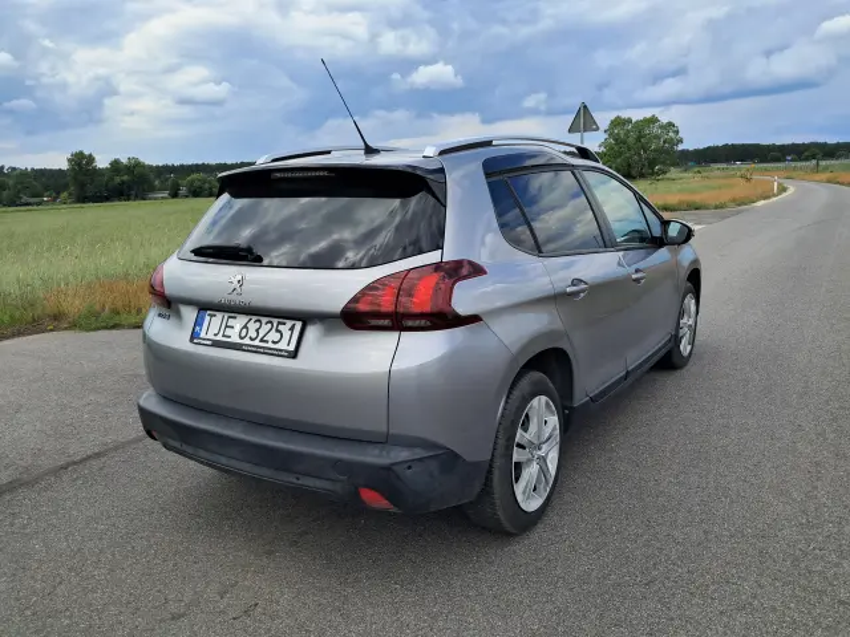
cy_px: 318
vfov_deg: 51.4
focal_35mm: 27
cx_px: 425
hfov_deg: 65.3
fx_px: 663
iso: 50
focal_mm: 4
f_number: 1.8
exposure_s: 1/455
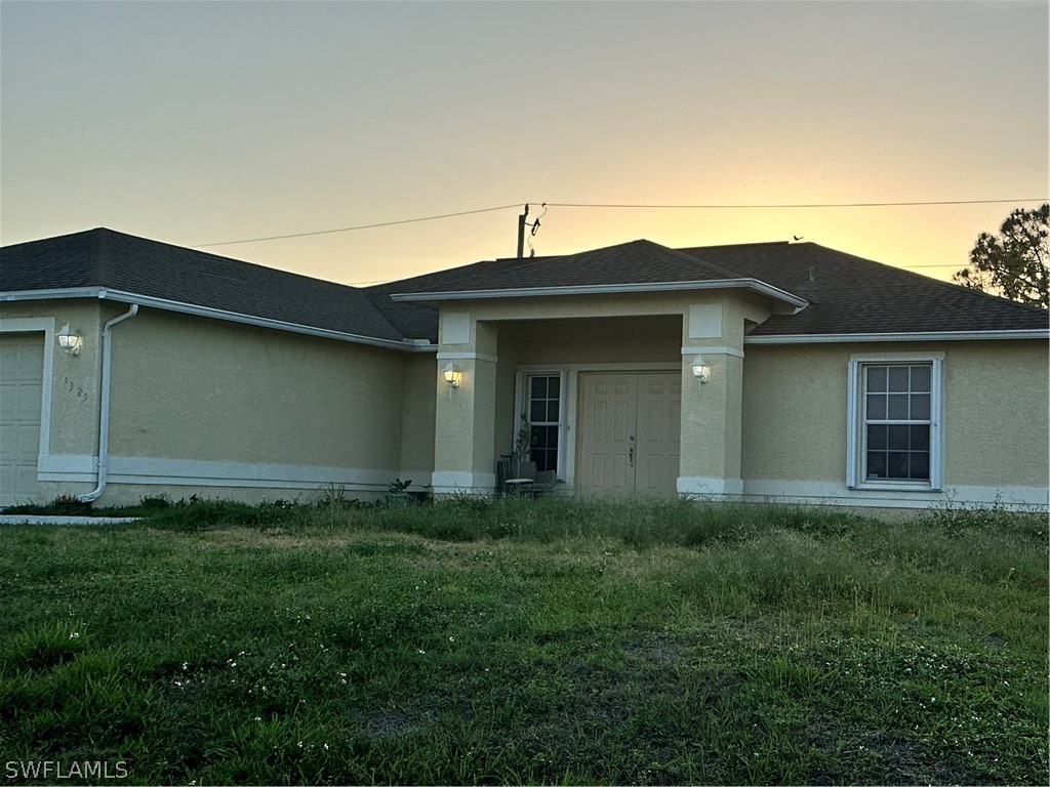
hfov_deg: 39.7
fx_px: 1456
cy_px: 394
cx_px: 525
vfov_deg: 30.3
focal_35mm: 48
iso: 64
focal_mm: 6.86
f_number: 1.78
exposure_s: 1/2732
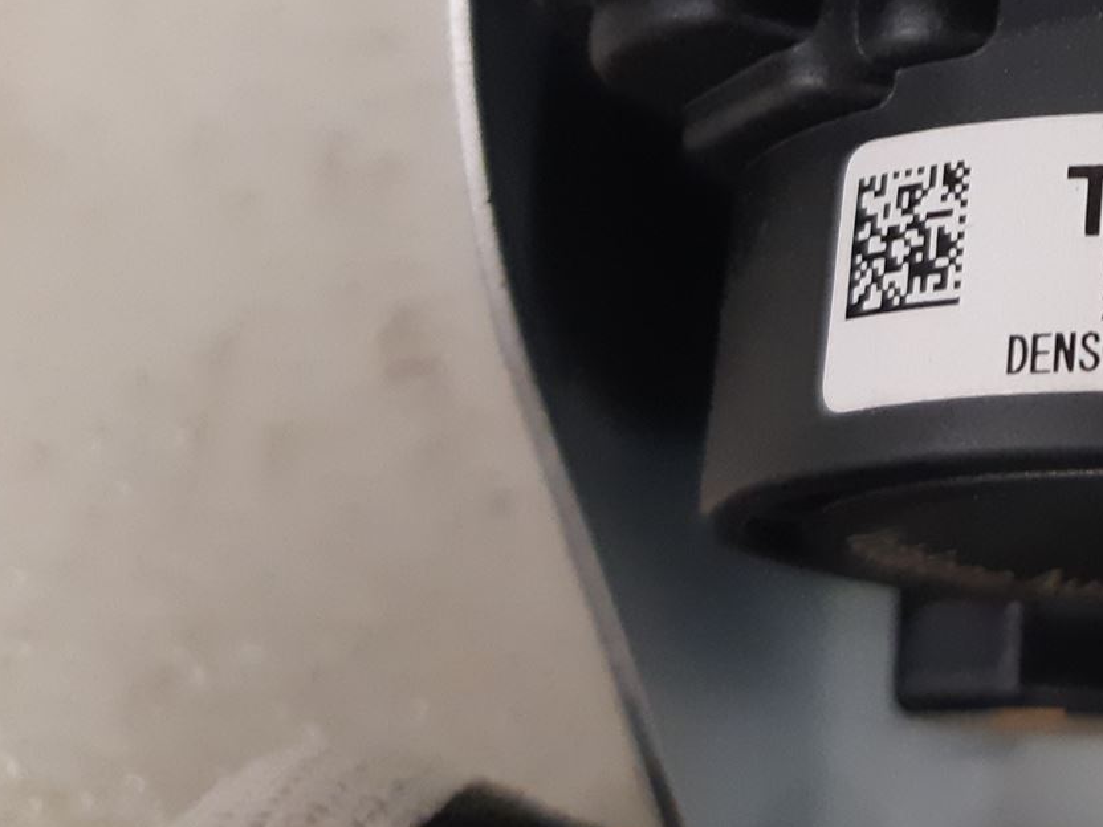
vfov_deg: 22.1
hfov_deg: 26.8
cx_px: 1322
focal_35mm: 64
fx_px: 2039
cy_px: 15
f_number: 1.7
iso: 320
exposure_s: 1/50
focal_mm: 3.93
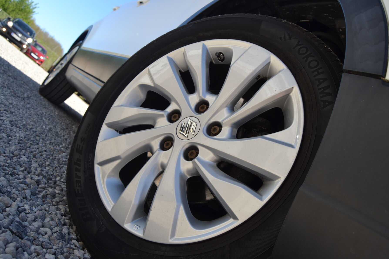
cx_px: 198
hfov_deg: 63.7
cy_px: 121
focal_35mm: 29
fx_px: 313
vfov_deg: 44.9
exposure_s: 1/200
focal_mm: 18
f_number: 7.1
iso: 100
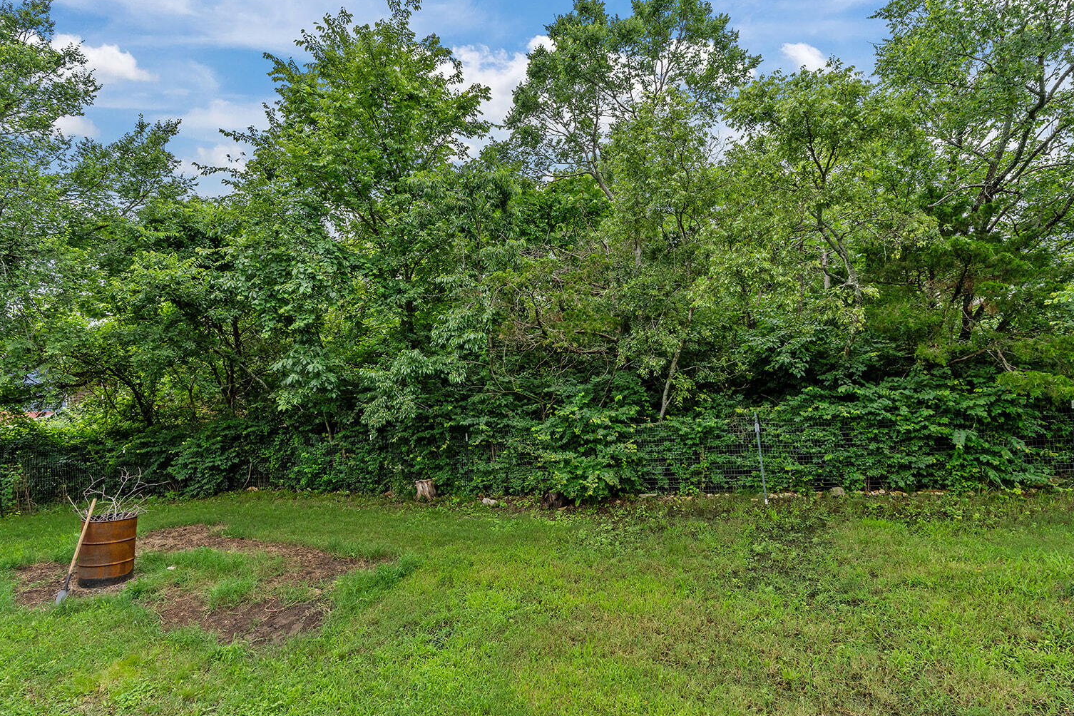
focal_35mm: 17
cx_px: 538
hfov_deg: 93.3
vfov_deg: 70.4
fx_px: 507
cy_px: 377
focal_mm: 16
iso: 640
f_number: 10
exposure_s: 1/200
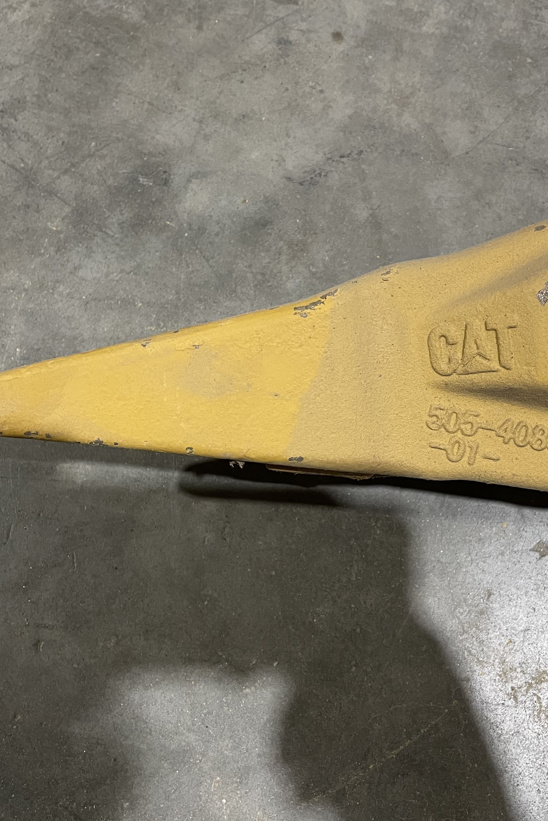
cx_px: 327
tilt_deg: -76.9
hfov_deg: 35.8
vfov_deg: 51.9
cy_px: 416
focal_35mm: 37
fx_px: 845
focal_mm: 4.2
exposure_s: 1/60
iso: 250
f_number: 1.6
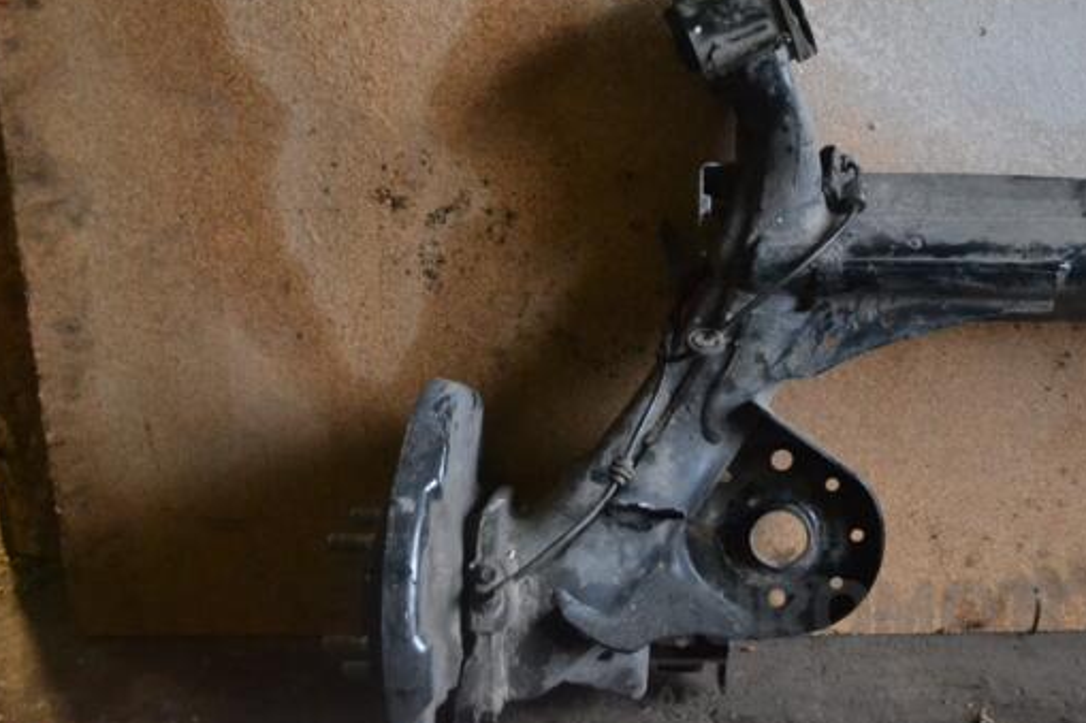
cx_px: 612
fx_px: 1387
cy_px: 328
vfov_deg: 29.2
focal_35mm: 46
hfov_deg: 42.7
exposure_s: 1/20
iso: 3200
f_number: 4.2
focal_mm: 26
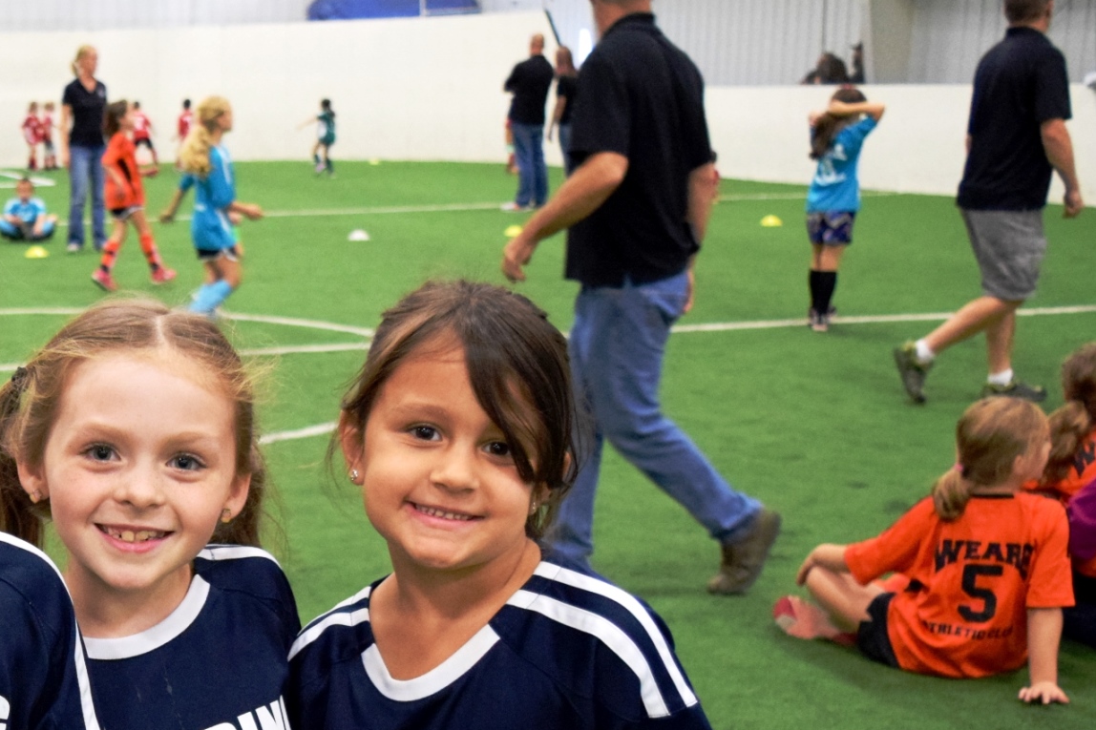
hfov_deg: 29.0
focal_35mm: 66
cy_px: 669
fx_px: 2009
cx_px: 64
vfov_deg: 20.2
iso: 3200
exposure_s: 1/100
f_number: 3.8
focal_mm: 22
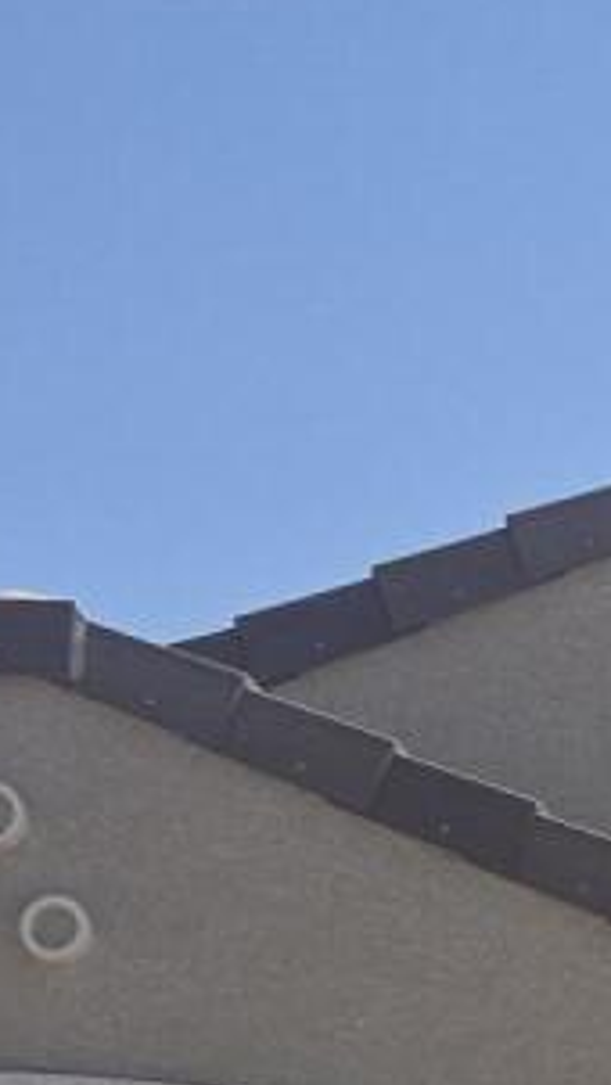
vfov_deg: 12.8
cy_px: 1074
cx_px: 1161
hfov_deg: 7.1
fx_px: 4779
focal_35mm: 166
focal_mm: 5.4
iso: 25
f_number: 1.8
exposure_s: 1/2607
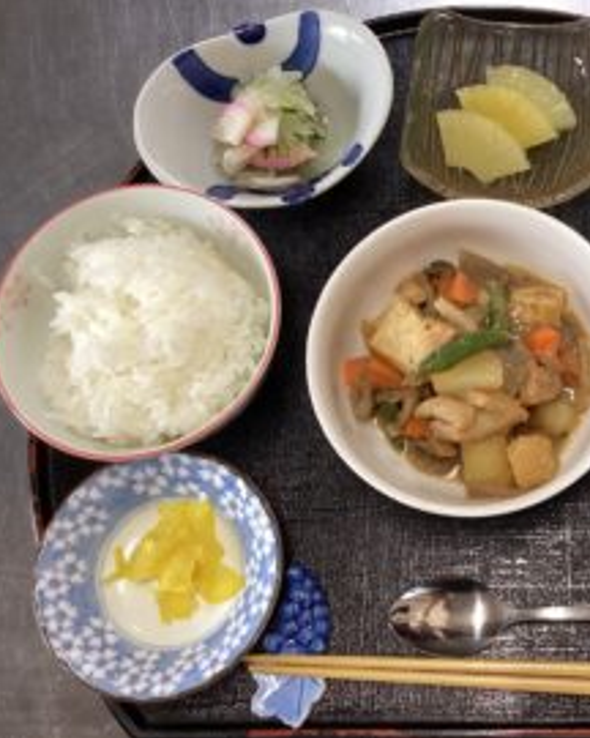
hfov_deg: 34.3
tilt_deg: -74.1
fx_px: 917
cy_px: 376
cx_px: 496
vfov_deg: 43.8
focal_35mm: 42
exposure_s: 1/60
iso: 160
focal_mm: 3.3
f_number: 2.4
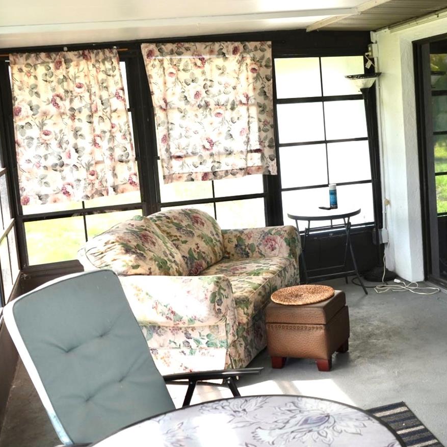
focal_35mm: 45
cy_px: 191
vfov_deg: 37.5
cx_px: 371
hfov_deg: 36.0
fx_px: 657
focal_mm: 29
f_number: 4
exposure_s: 1/160
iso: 500
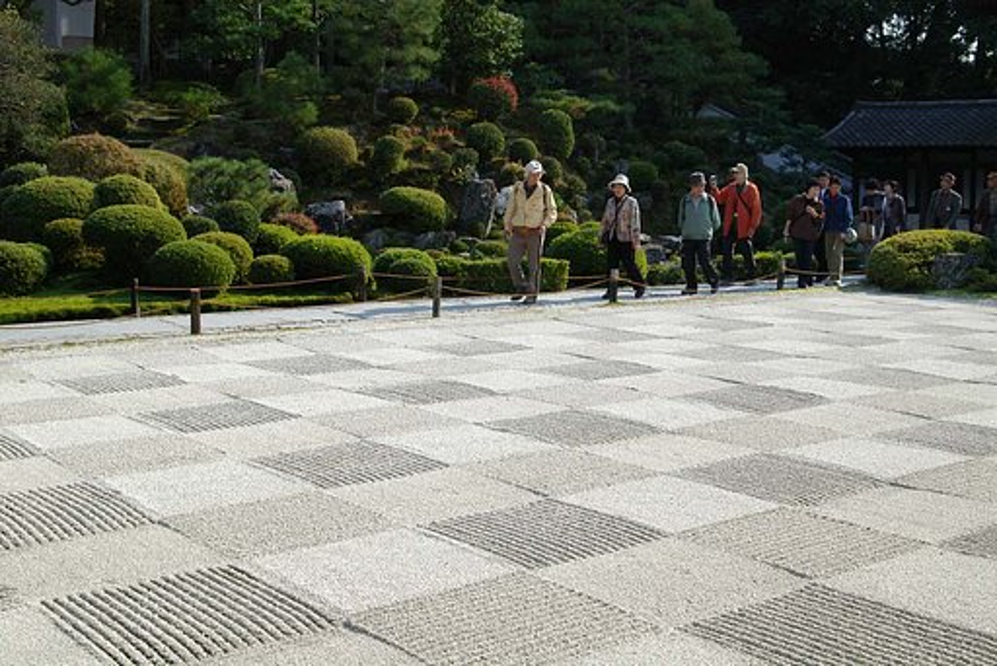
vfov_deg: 31.9
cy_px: 333
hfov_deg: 46.4
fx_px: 1164
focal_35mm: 42
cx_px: 498
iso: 400
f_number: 8
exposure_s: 1/90
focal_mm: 28
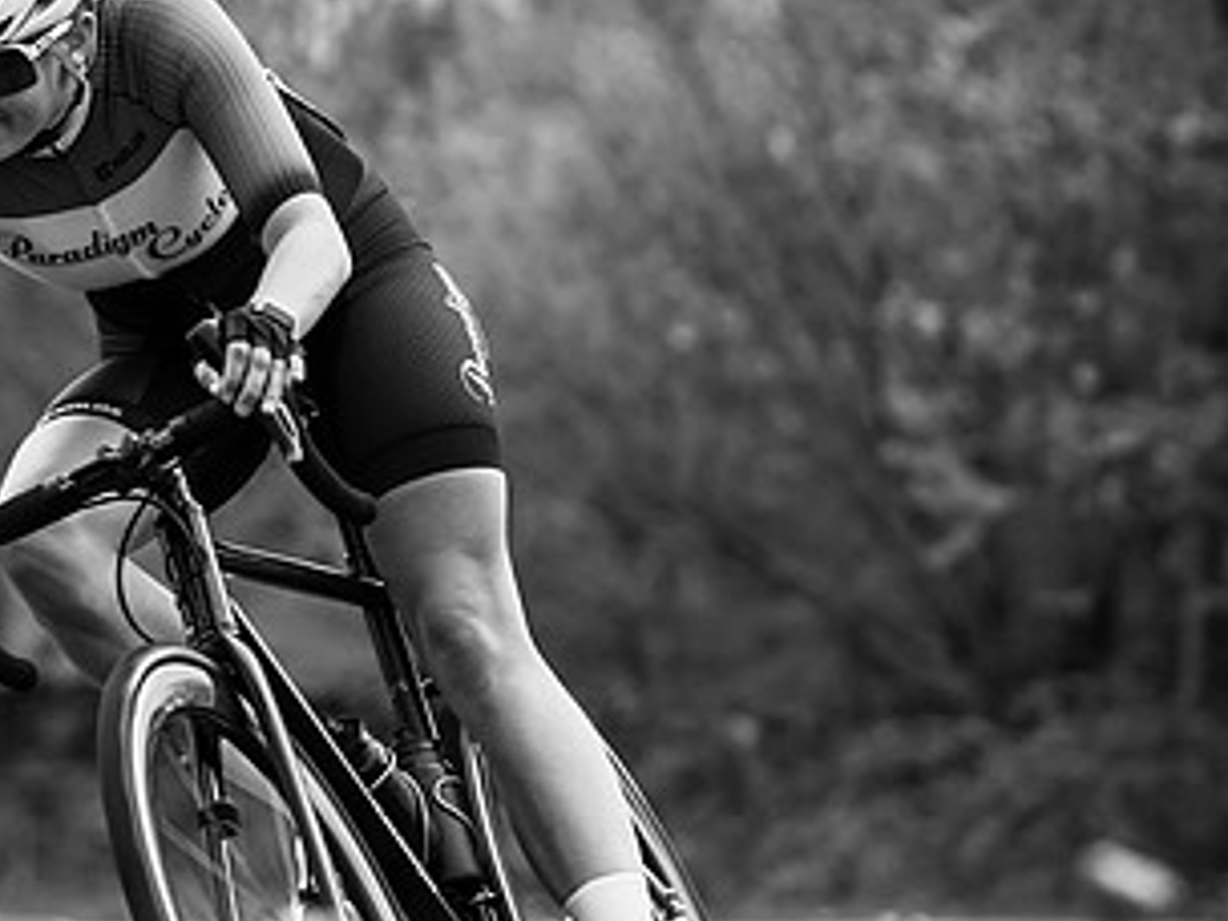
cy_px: 30
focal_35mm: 365
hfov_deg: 5.4
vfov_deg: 4.1
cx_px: 30
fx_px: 12948
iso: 200
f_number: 3.5
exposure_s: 1/640
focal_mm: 131
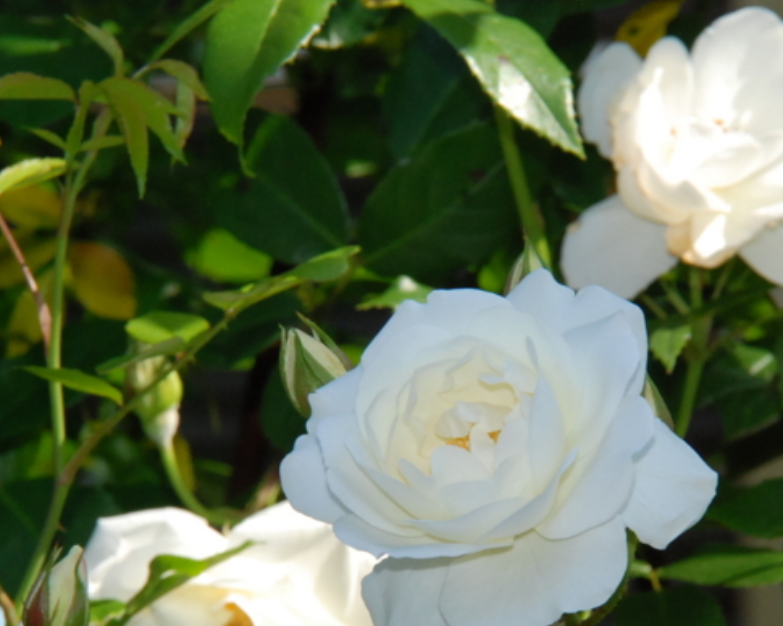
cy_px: 424
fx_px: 16152
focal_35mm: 697
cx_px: 486
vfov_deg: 2.2
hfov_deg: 2.8
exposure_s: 1/200
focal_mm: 300
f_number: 20
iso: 800
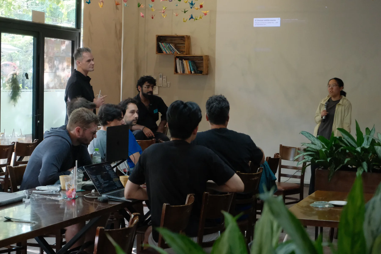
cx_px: 190
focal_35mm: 68
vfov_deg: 20.0
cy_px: 127
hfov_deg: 29.7
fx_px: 720
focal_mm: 45
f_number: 5.6
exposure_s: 1/125
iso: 4000
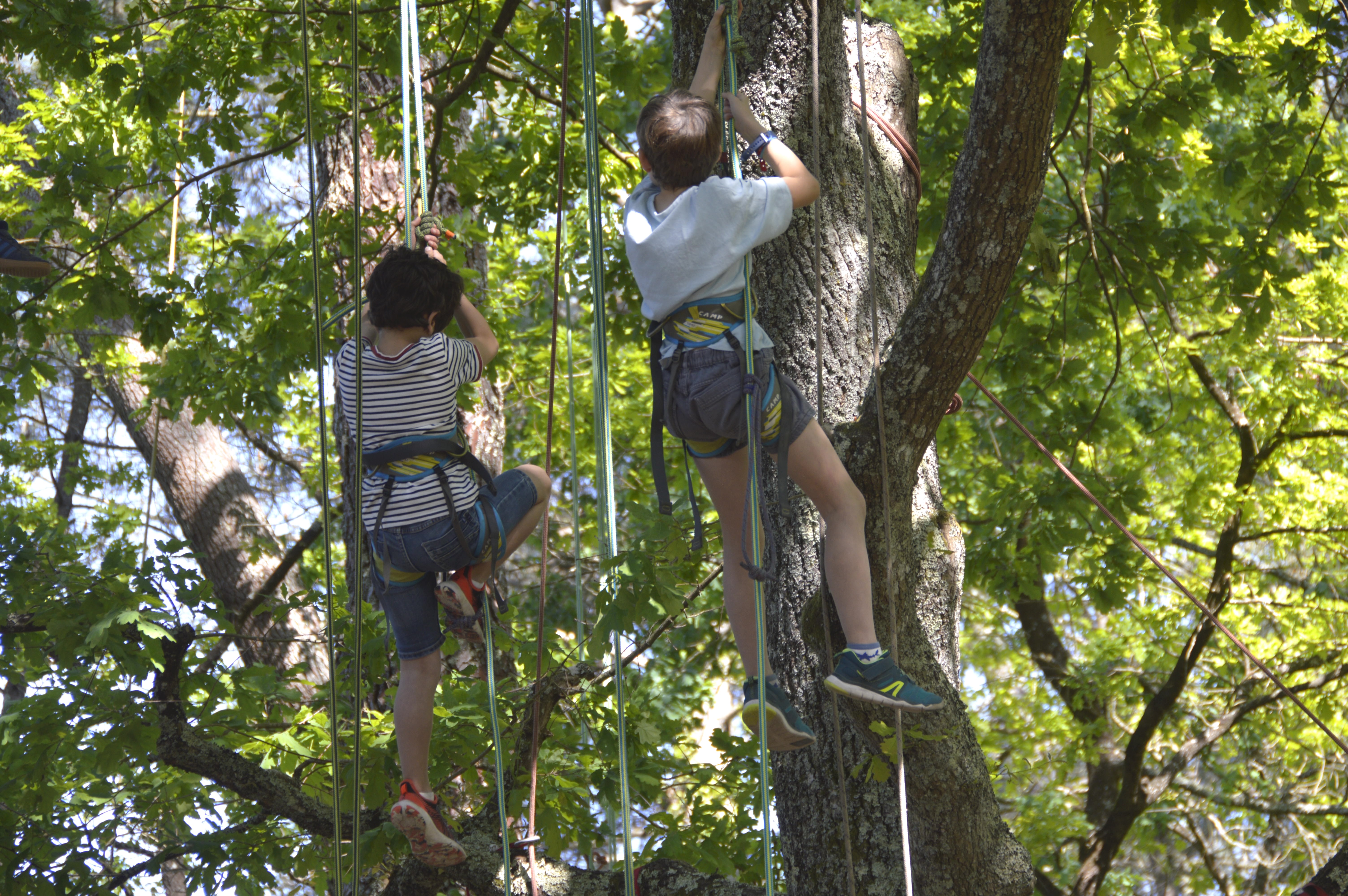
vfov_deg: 9.6
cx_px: 674
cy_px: 448
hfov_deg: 14.4
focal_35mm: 142
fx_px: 5331
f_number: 5.3
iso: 160
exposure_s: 1/125
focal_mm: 95
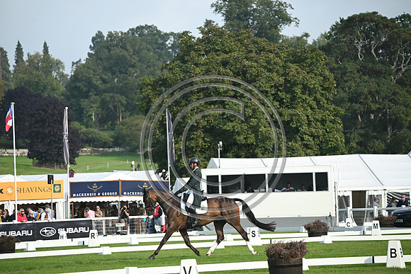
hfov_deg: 9.4
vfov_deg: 6.2
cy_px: 137
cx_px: 206
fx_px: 2512
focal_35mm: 220
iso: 360
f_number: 5
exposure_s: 1/1250
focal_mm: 220
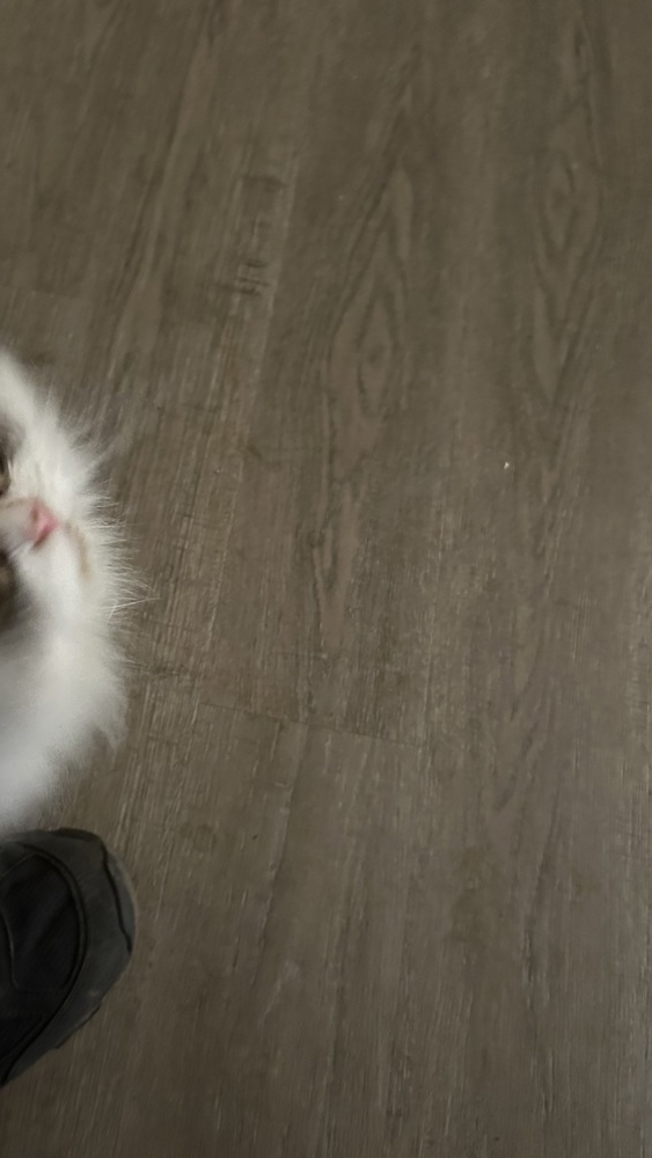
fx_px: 891
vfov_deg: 66.1
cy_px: 584
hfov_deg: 39.7
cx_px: 212
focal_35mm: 29
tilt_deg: -69.2
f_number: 1.5
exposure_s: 1/30
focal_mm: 5.7
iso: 800
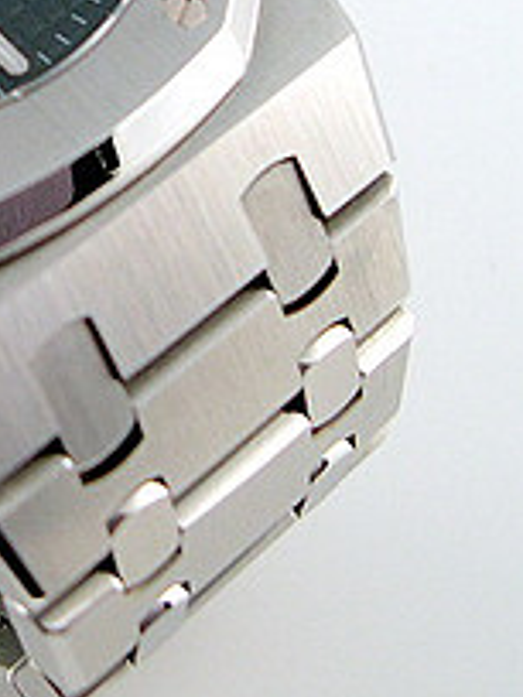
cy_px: 50
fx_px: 2176
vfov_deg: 17.9
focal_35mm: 108
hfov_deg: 13.2
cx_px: -167
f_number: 2.8
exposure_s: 1/150
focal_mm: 8
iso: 100
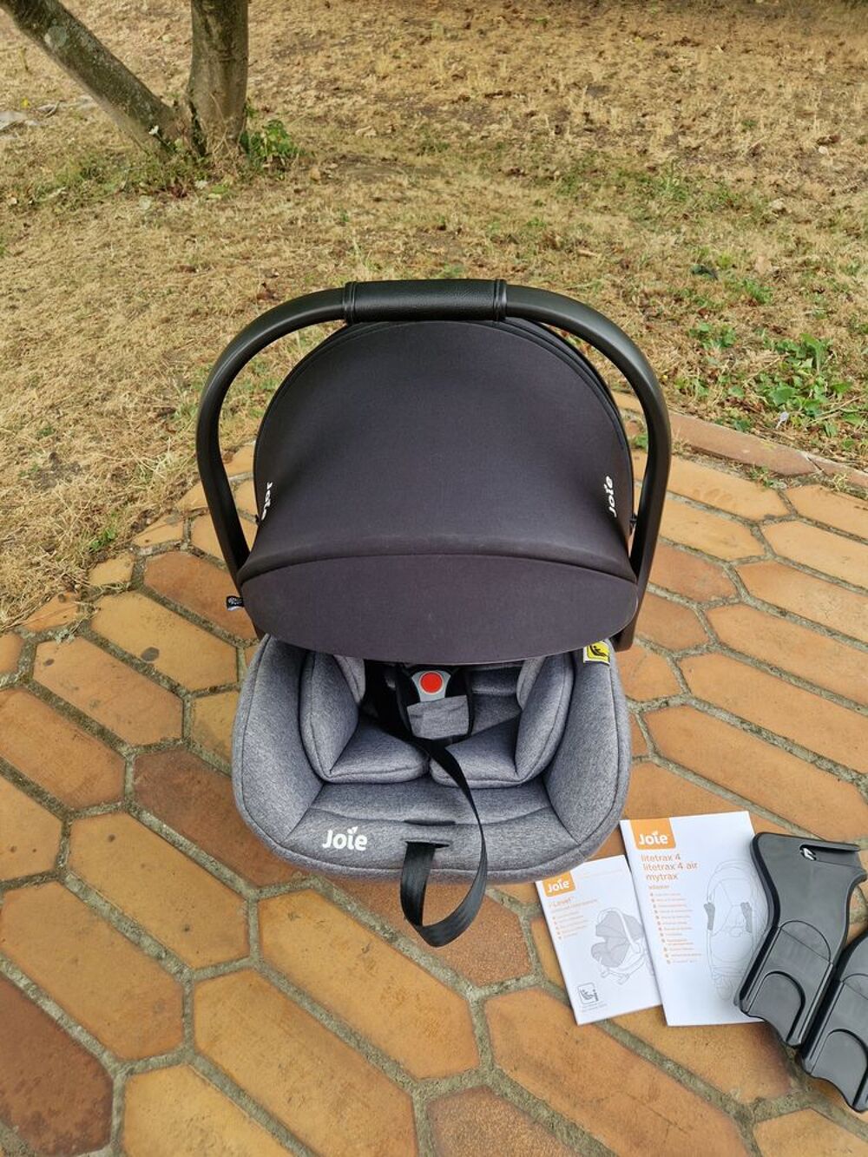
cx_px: 434
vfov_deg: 73.9
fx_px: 769
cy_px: 578
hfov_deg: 58.9
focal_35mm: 23
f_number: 1.8
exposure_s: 1/180
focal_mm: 5.4
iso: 50
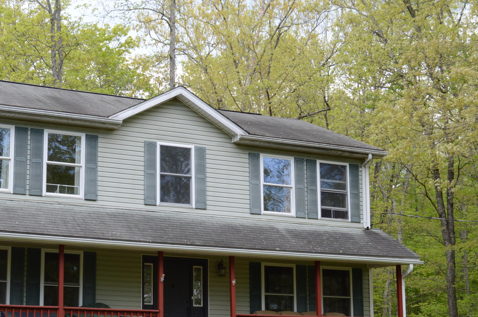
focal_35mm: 67
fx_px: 889
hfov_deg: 29.7
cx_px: 131
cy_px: 226
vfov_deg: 20.2
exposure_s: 1/200
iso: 400
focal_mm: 30
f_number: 7.1
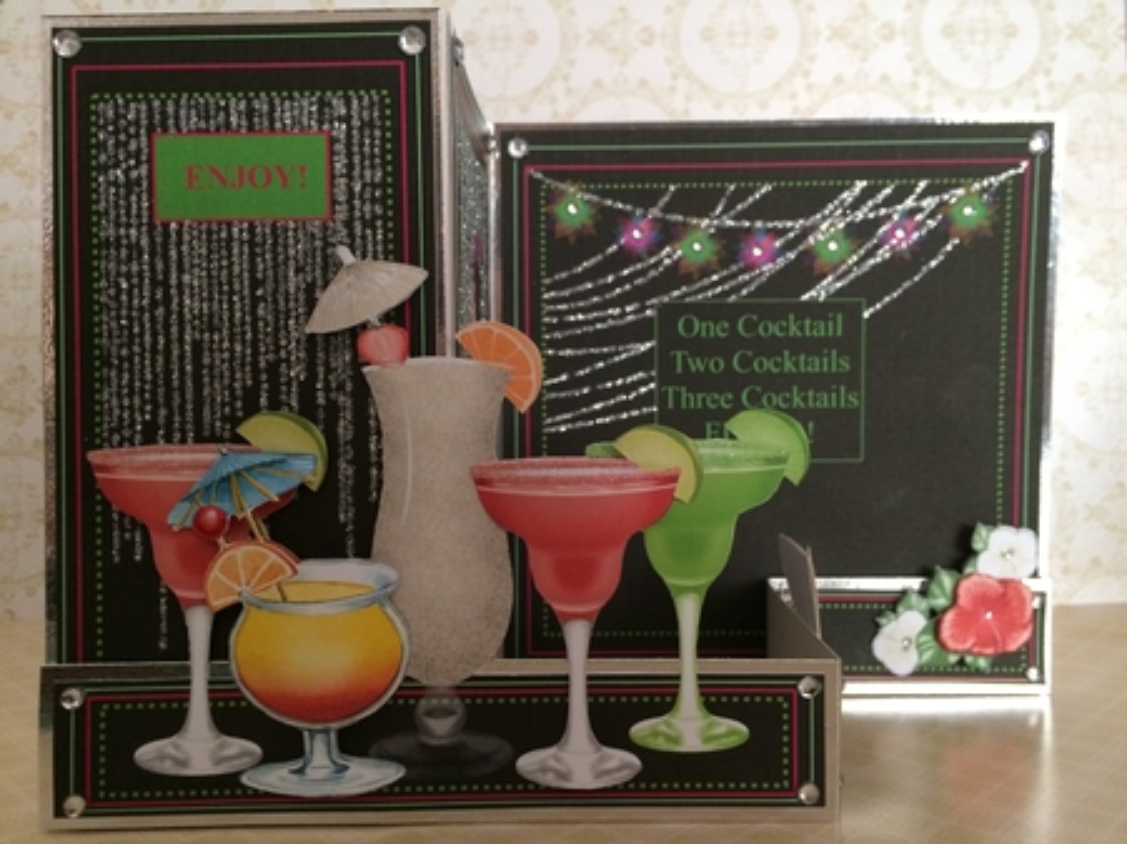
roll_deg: -0.4
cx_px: 564
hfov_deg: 61.7
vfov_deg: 48.2
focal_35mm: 29
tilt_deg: -2.4
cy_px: 422
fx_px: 944
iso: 320
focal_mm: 4.15
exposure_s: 1/33
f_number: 2.2
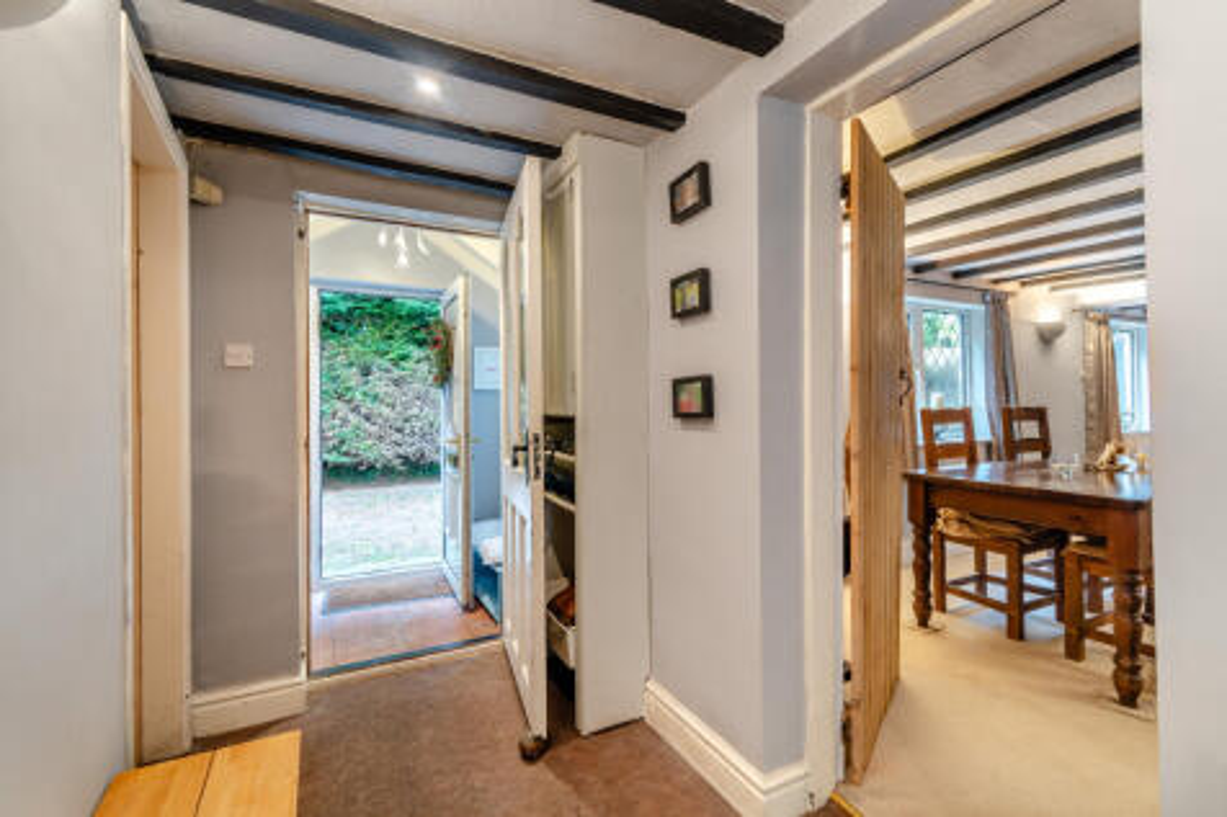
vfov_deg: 77.3
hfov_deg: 100.4
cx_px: 614
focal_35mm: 15
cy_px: 408
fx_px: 511
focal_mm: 10
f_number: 8
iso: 100
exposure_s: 1/6
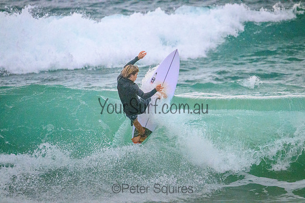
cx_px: 152
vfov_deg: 2.3
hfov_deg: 3.4
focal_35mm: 600
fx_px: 5084
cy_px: 102
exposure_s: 1/2000
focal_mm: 600
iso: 14400
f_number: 11
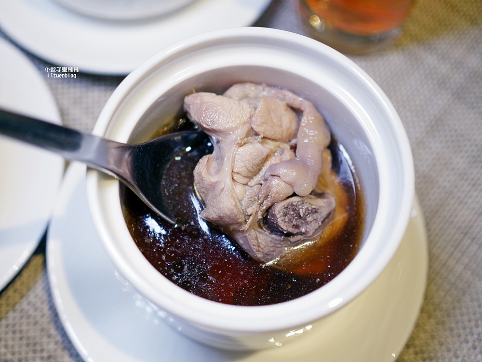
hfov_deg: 38.2
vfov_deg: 29.1
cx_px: 241
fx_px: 697
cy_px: 181
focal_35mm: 50
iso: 200
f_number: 1.8
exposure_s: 1/100
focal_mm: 25
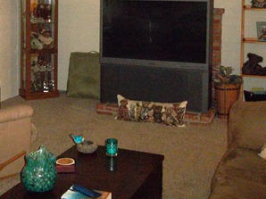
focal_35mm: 58
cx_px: 107
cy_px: 15
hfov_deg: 33.2
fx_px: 445
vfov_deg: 24.4
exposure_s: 1/45
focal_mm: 4.9
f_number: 3.5
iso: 640
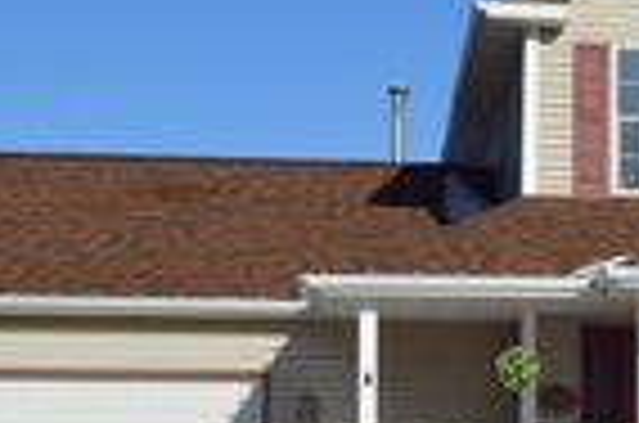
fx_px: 2054
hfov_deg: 16.7
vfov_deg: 11.7
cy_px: 400
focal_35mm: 116
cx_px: 819
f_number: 7.1
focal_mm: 22
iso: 280
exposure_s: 1/2000
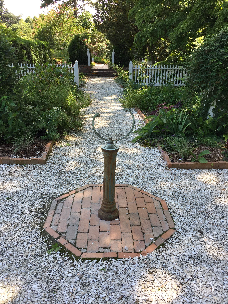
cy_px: 152
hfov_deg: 48.2
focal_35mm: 29
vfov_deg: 61.7
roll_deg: -0.3
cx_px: 114
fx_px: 255
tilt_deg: -19.8
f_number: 2.2
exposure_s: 1/206
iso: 32
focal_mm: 4.15
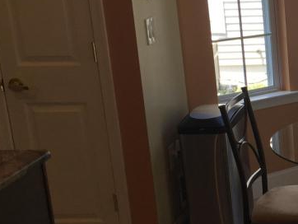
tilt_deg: -17.8
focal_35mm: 82
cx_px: 403
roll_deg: +0.6
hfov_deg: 21.2
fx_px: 706
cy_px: 162
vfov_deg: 17.9
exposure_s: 1/127
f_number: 2.2
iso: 32
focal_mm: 4.15
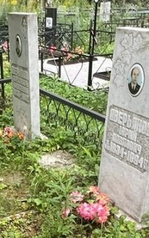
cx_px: 10
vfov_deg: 37.6
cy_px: 202
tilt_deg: -28.6
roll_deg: -2.2
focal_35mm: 51
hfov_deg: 24.5
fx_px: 332
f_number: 1.8
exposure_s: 1/99
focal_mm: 1.57
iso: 125
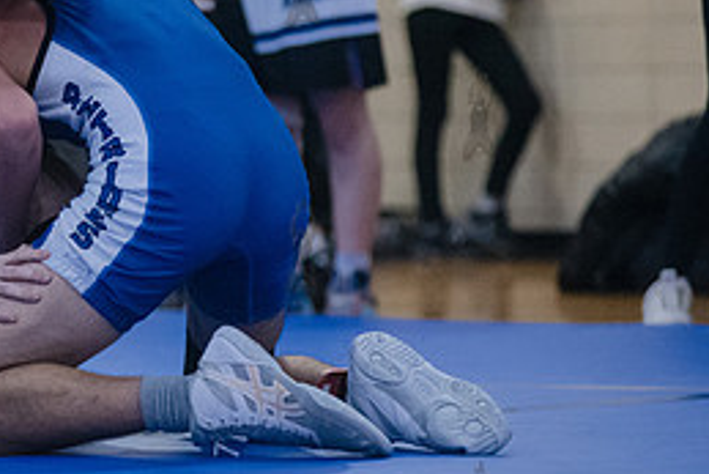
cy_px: 111
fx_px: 6404
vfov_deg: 4.2
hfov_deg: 6.3
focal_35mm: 325
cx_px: -52
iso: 8000
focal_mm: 145
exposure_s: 1/400
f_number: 3.2
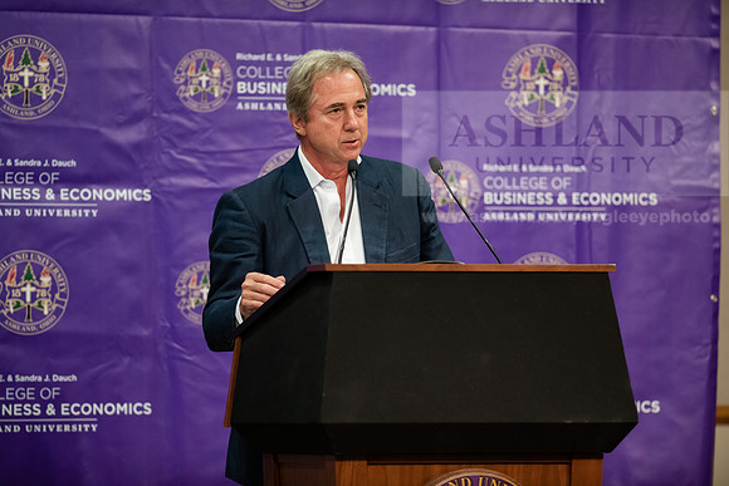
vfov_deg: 4.6
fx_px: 6076
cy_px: 243
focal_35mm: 300
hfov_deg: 6.9
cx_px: 364
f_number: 2.8
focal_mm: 300
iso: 2000
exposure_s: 1/200
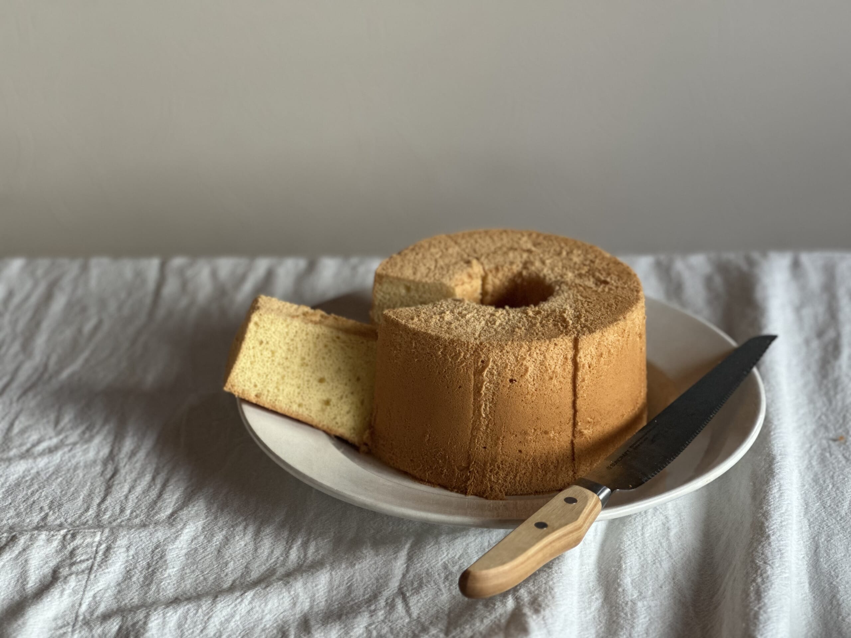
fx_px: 1893
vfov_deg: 19.1
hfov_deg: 25.3
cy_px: 319
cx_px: 426
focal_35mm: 77
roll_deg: -0.2
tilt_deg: -24.6
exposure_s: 1/40
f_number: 2.8
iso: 250
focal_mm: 9
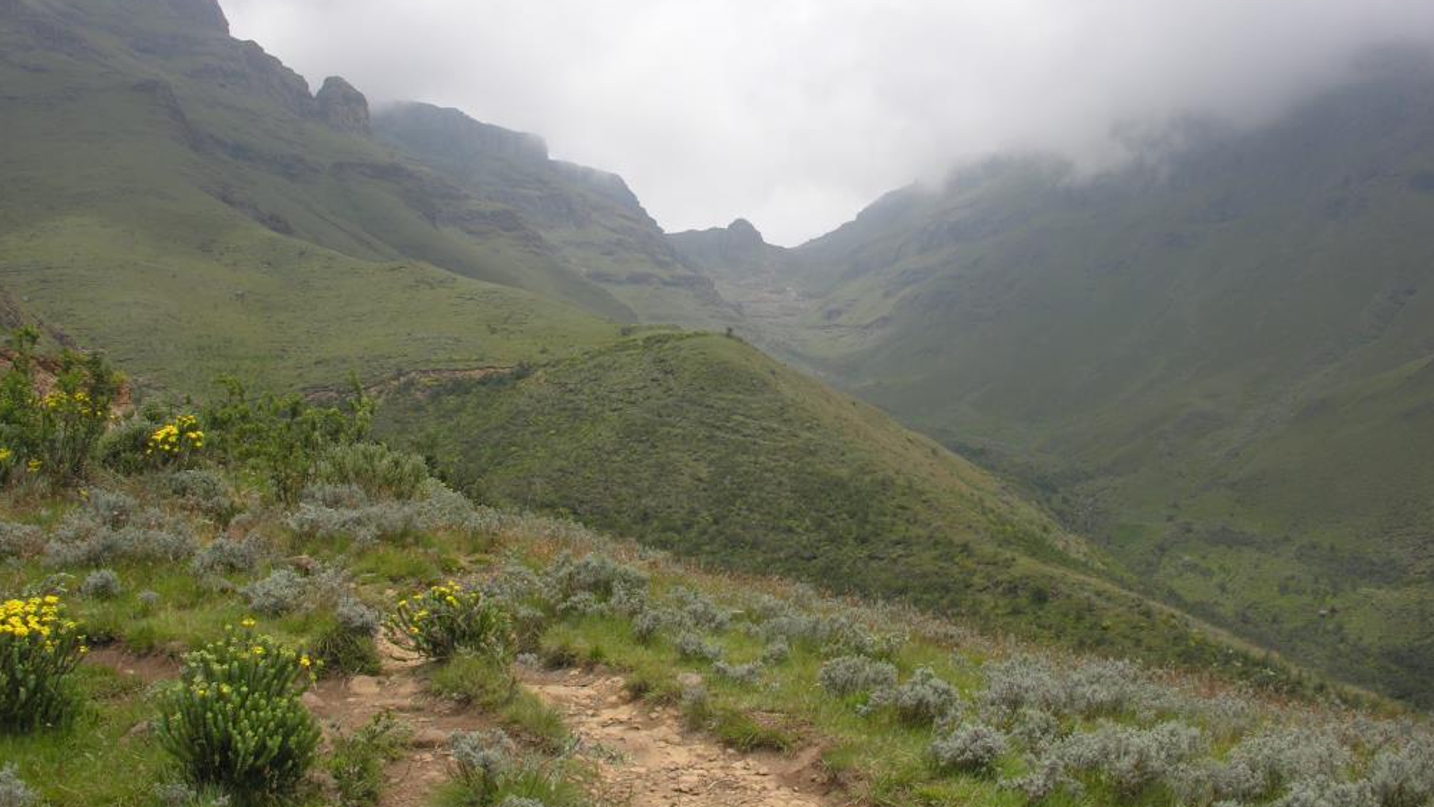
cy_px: 347
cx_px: 729
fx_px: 1483
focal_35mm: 39
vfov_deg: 30.4
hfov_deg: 51.6
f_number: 6.3
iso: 50
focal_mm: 8.9
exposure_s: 1/212
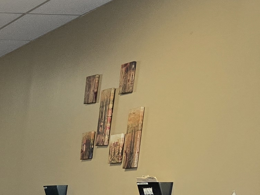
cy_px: 421
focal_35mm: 123
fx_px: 924
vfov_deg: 10.8
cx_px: -257
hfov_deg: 13.7
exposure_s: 1/120
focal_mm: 6.3
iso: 125
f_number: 1.7
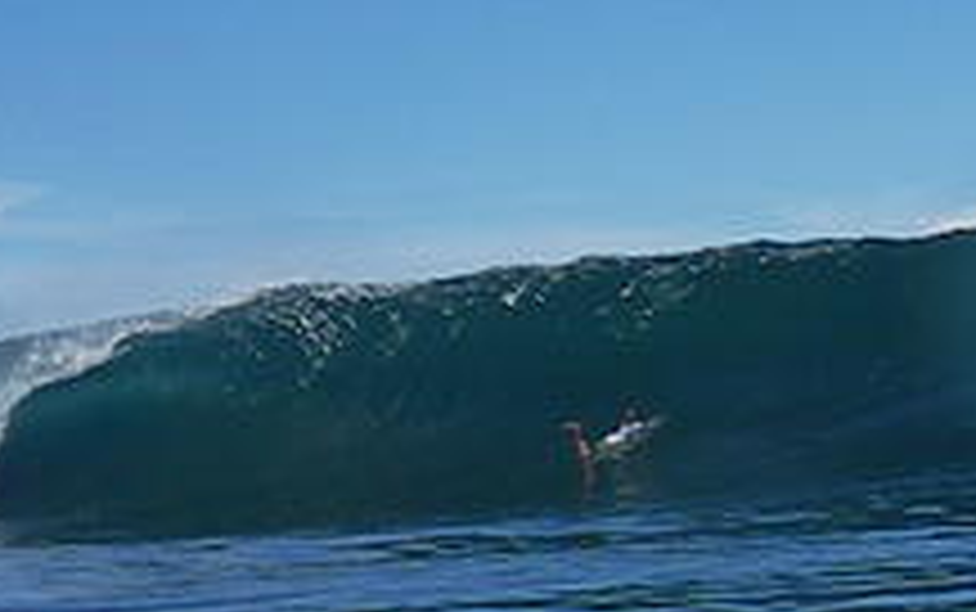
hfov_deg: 19.3
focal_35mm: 102
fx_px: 2715
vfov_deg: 12.8
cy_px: 490
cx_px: -164
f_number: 6.6
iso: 50
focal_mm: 6.3
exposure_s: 1/250
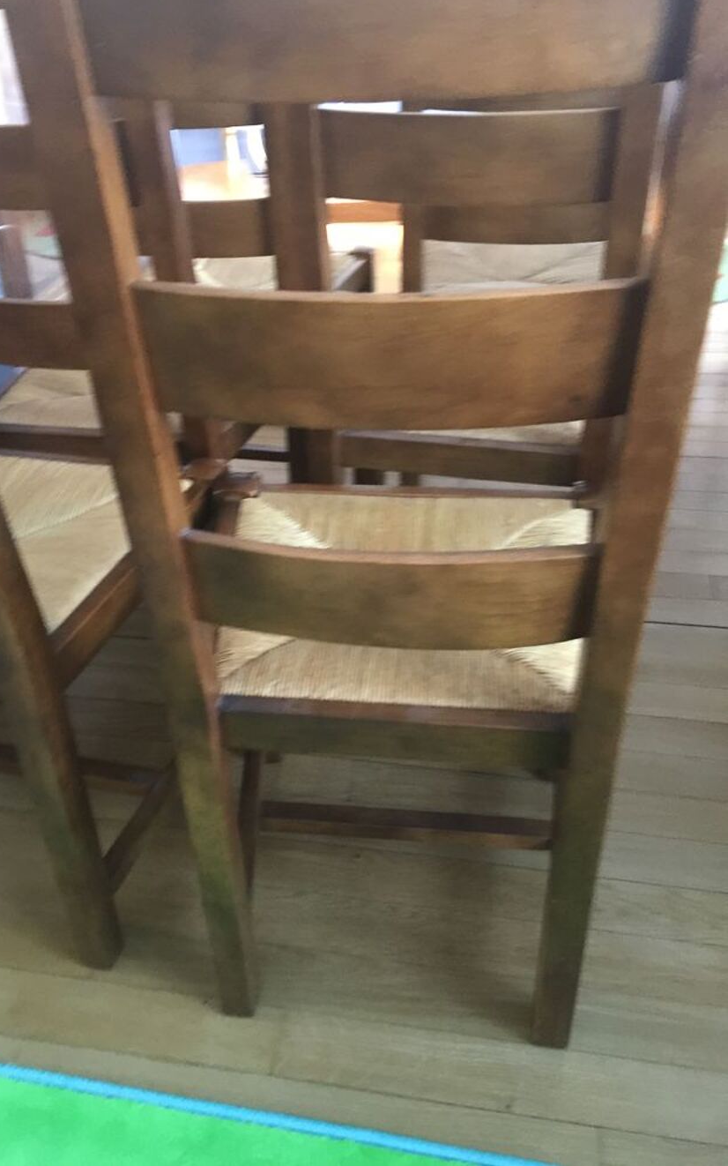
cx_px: 288
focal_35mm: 31
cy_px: 579
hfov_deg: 40.4
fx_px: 984
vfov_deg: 61.2
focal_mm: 4.15
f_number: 2.2
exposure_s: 1/8
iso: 125
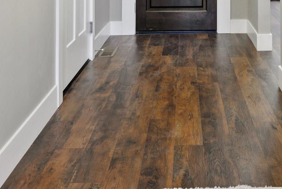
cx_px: 201
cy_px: -67
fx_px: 376
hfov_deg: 40.3
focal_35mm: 48
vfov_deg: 24.1
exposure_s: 1/1.25
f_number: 8
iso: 320
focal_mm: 16
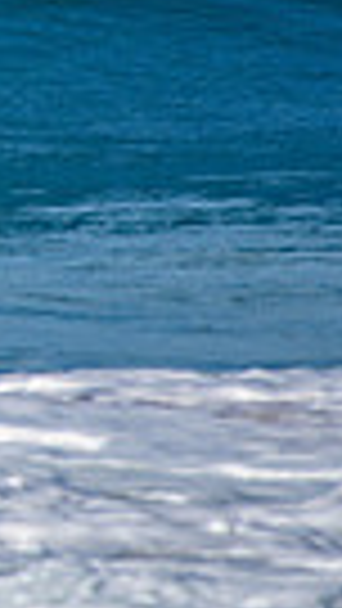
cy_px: -65
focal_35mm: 2250
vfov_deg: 1.0
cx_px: -864
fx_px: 36251
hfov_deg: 0.5
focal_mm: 500
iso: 125
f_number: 5.6
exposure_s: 1/1600
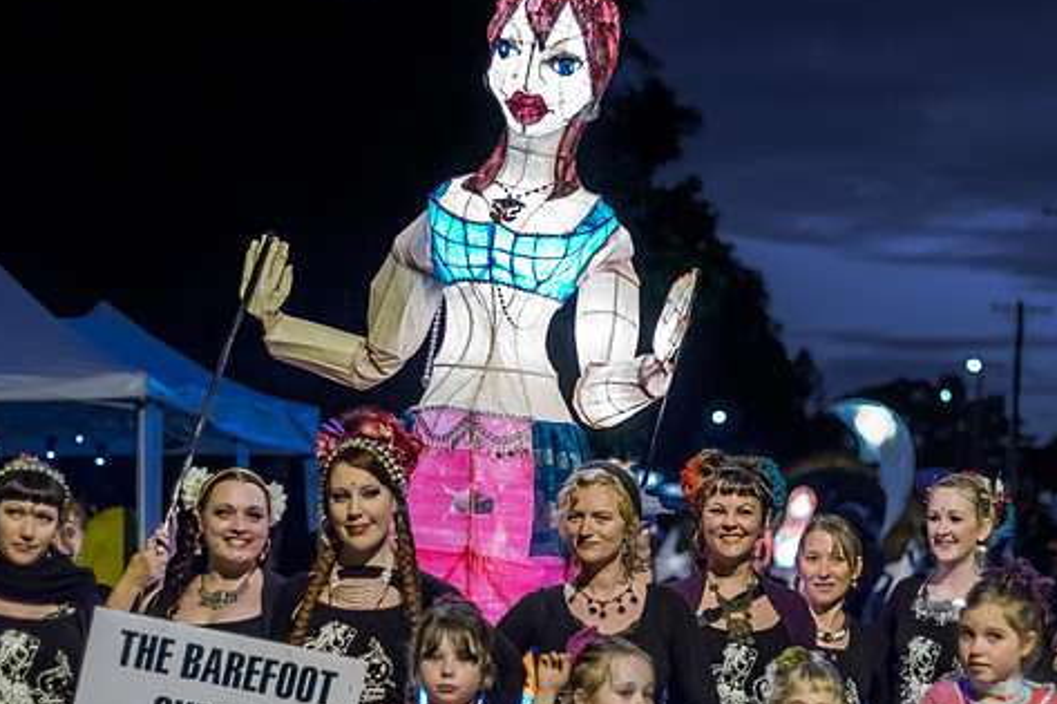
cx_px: 527
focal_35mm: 92
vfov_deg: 14.8
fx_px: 2700
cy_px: 398
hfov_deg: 22.1
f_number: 1.8
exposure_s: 1/100
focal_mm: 50
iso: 1600
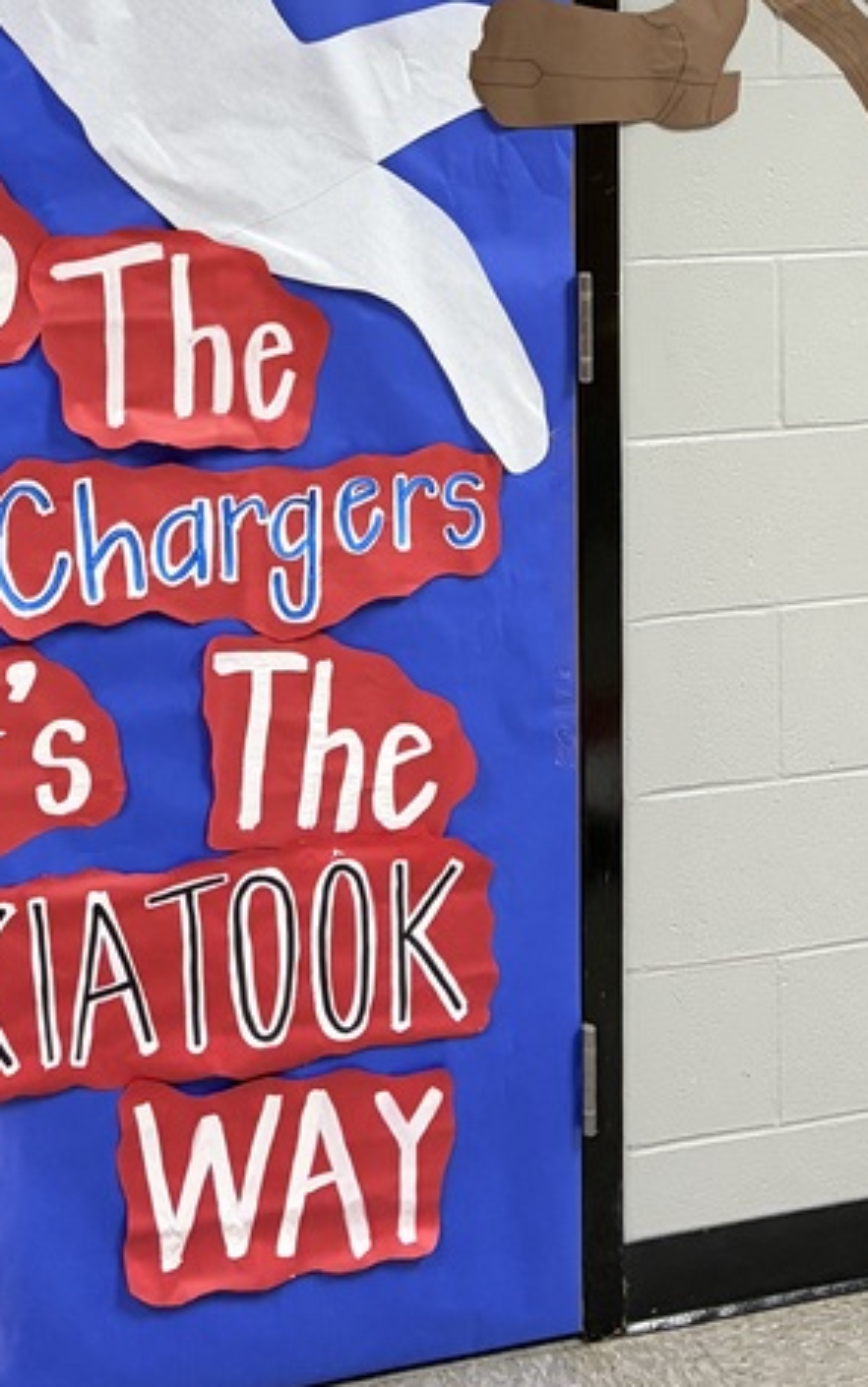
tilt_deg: -1.9
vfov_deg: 31.9
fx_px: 2270
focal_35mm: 60
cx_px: 340
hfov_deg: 21.6
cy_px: 65
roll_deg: +0.0
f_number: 1.6
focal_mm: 5.96
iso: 250
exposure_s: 1/60
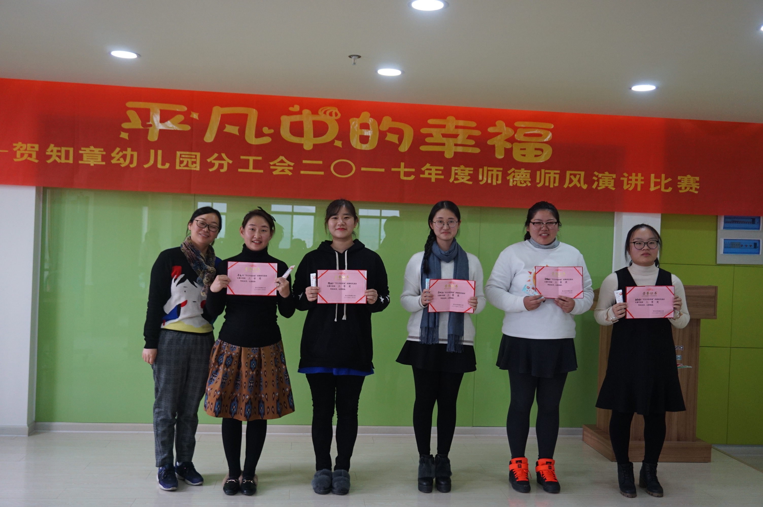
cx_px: 382
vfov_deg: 36.8
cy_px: 254
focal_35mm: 36
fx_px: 762
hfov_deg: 53.2
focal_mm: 24
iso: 1000
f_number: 4.5
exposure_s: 1/160
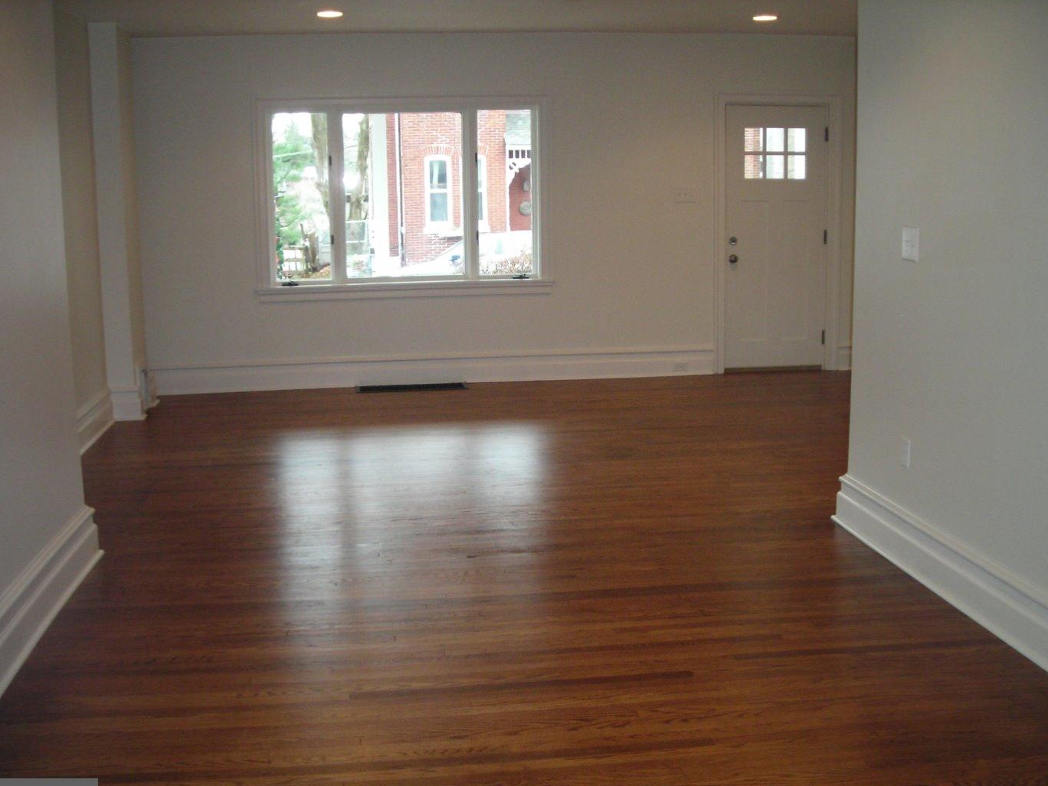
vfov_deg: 36.0
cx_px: 516
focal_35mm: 40
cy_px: 409
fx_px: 1211
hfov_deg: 46.8
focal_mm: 6.3
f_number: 3.2
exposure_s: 1/30
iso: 172
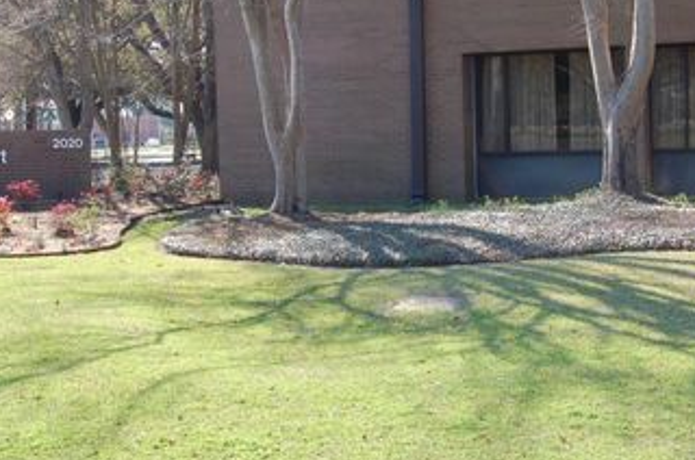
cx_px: 397
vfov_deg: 22.2
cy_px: 208
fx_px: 1175
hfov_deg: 32.9
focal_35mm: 61
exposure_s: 1/200
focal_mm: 26
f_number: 10
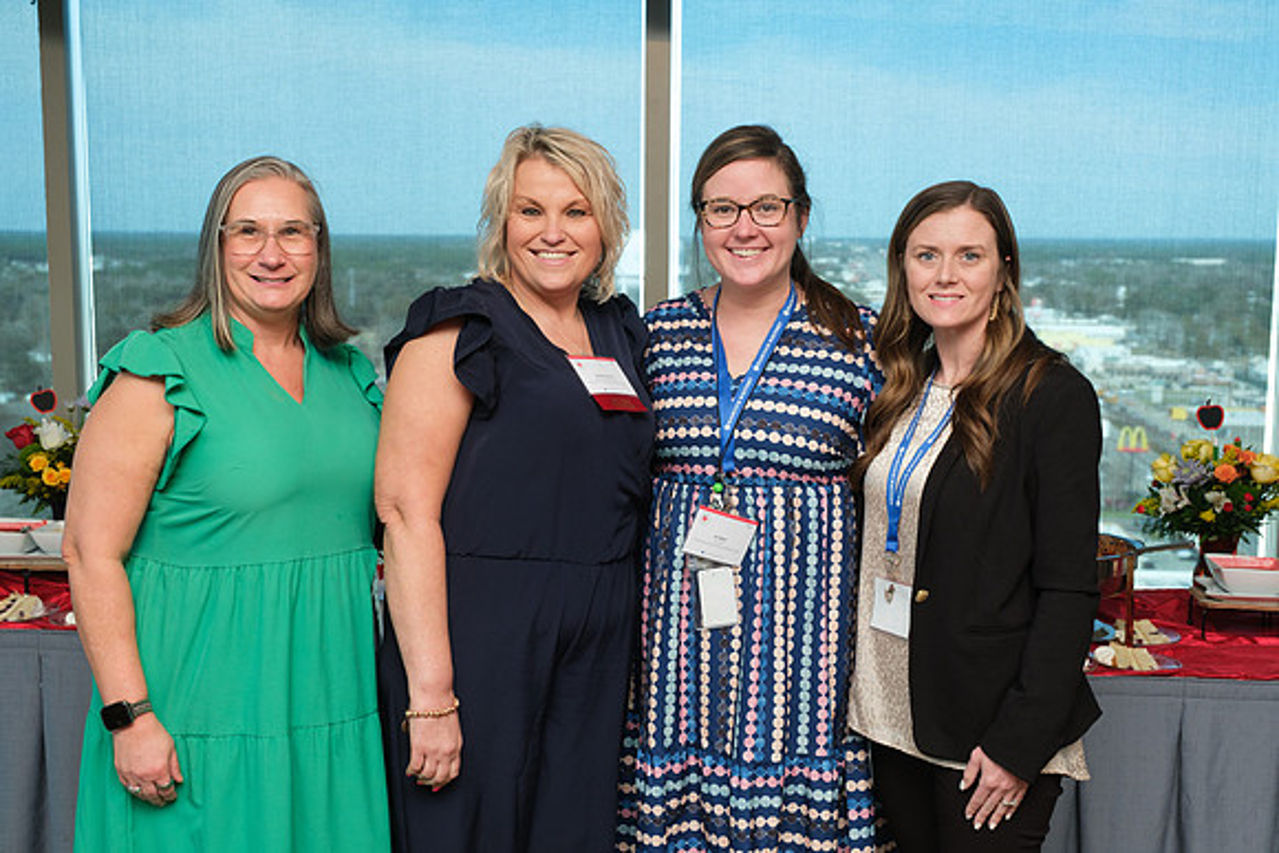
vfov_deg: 30.5
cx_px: 640
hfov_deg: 44.5
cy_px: 426
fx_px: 1564
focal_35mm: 44
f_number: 5
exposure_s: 1/125
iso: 1000
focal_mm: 29.2
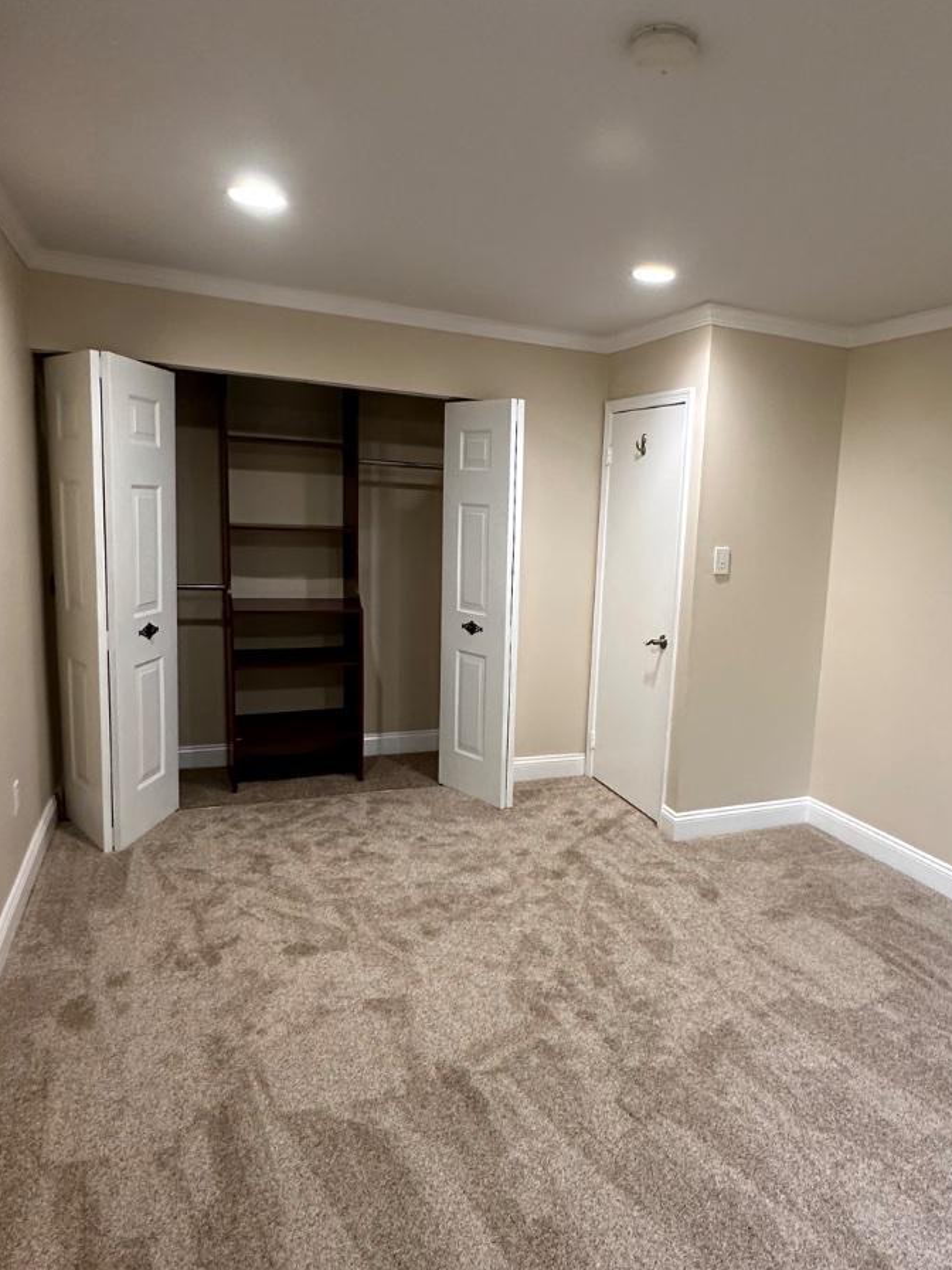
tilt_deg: -8.6
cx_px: 608
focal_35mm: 24
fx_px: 880
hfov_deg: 56.0
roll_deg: -3.2
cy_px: 648
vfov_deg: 71.6
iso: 250
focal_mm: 2.22
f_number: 2.2
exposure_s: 1/60
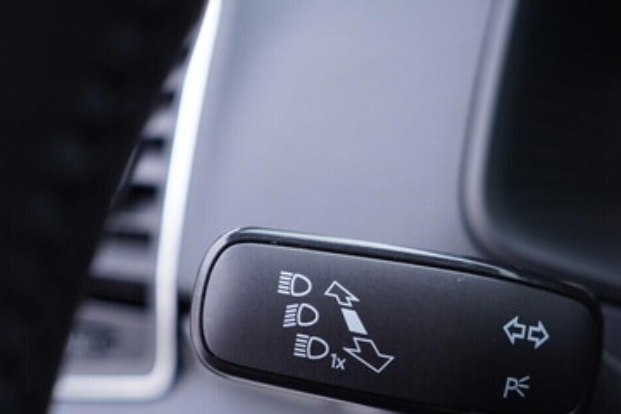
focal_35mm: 55
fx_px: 949
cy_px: 277
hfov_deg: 36.2
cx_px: 355
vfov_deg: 24.5
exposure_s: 1/40
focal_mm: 24
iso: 200
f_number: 2.8
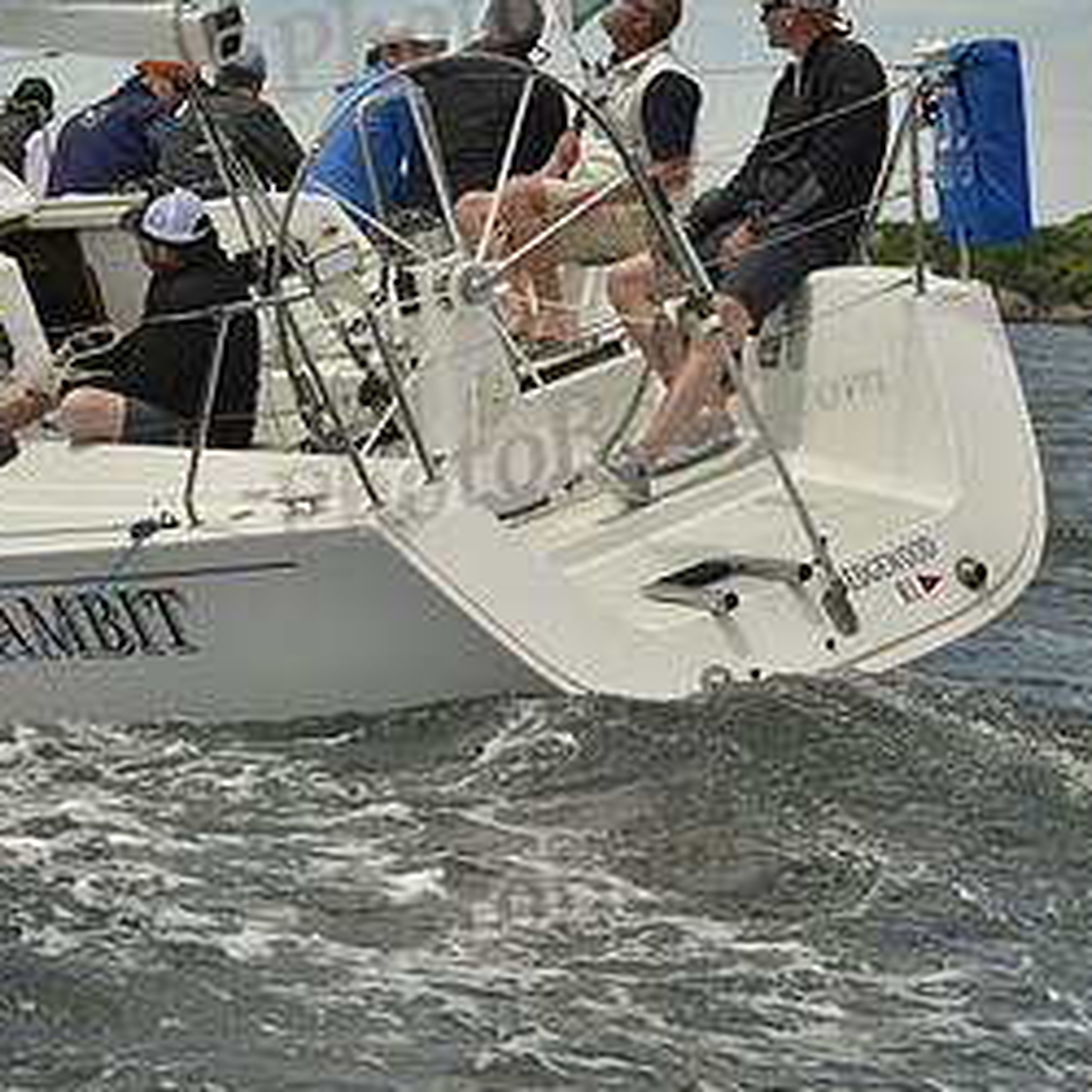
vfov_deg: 12.6
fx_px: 4925
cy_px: 277
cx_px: 48
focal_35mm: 138
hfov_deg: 12.5
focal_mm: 70
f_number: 9
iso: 280
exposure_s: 1/1600
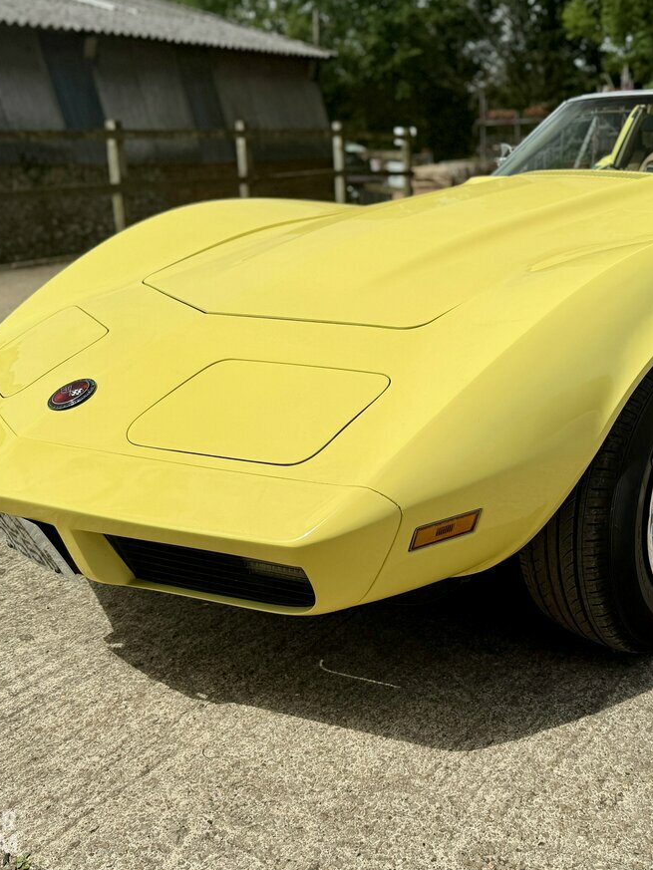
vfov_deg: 55.3
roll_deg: +0.2
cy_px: 425
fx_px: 830
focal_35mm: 33
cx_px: 456
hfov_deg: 42.1
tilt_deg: -12.9
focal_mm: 6.76
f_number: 1.78
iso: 80
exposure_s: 1/4405
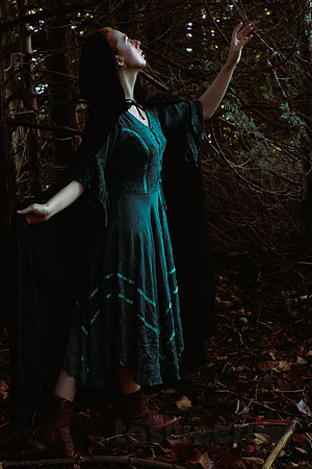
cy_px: 234
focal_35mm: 36
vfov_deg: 53.1
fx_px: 468
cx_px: 156
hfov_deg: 36.9
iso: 400
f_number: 5
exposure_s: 1/60
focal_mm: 24
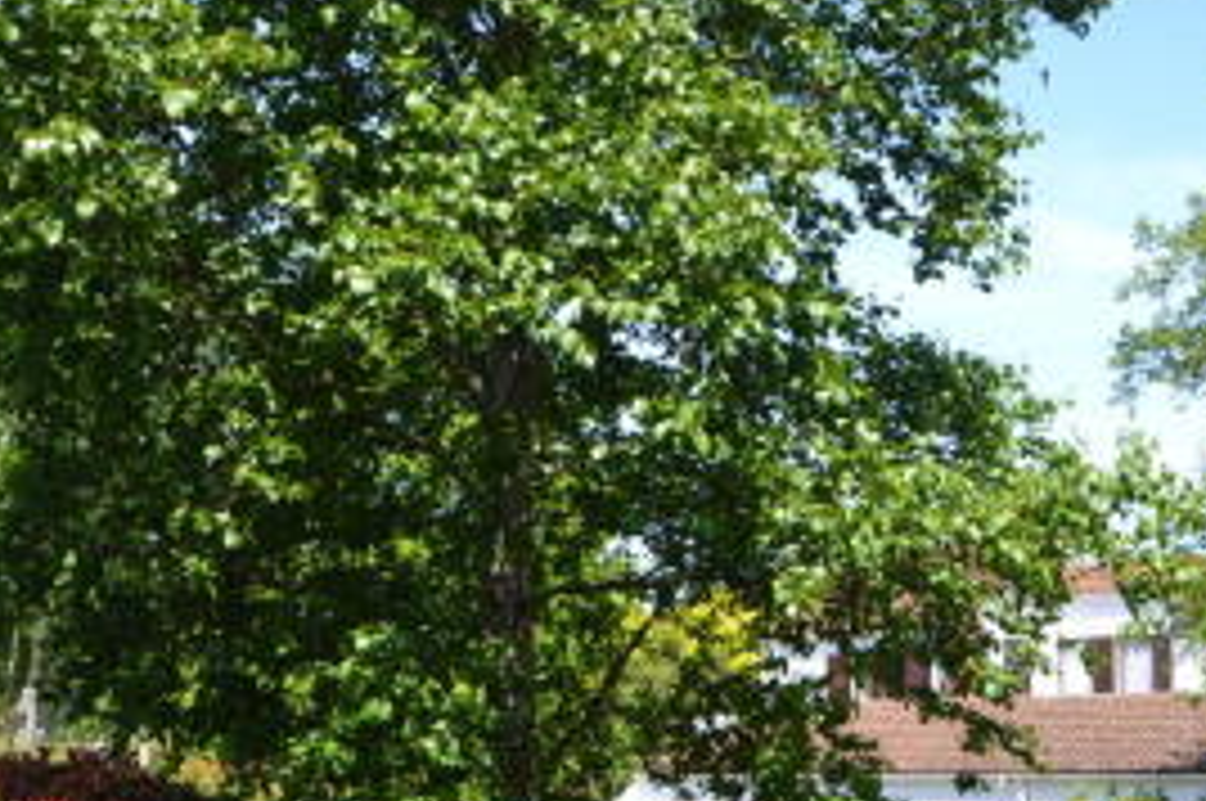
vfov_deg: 21.2
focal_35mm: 64
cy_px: 466
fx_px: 2141
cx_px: 760
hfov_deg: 31.3
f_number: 5.6
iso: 100
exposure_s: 1/200
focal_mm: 24
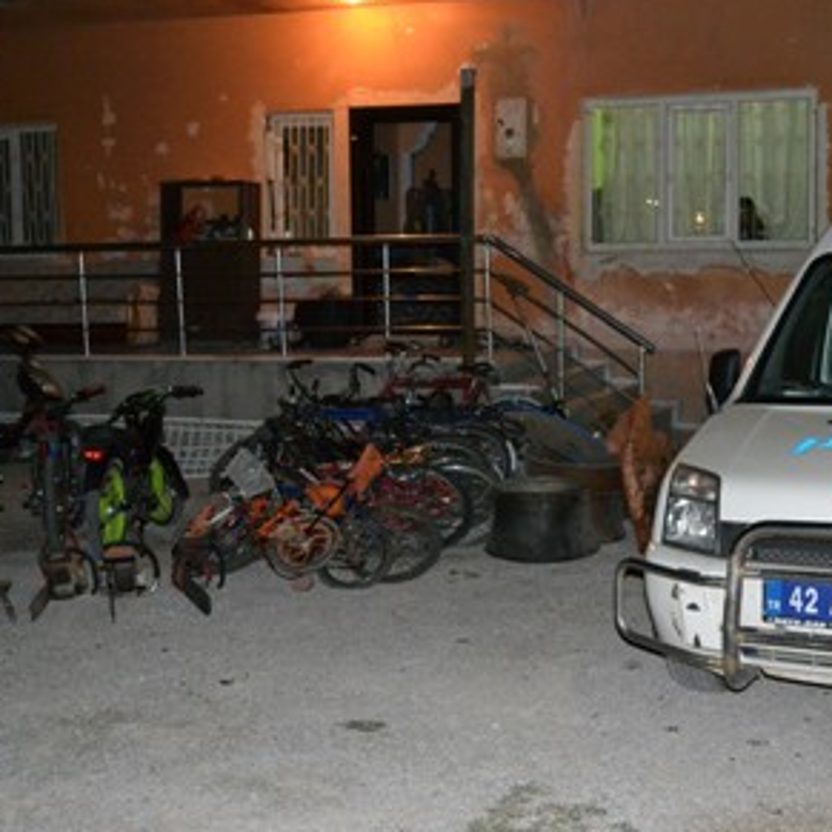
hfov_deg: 33.1
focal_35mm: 51
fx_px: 1387
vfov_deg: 33.4
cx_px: 552
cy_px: 413
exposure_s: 1/60
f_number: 4.2
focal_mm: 26
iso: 3200
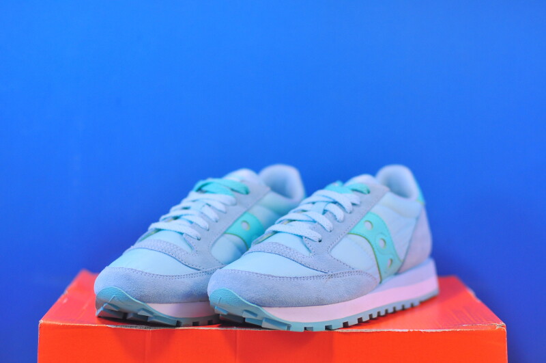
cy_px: 182
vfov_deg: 18.1
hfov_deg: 27.0
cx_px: 273
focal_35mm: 75
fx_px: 1136
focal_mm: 50
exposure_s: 1/320
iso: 250
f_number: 2.2
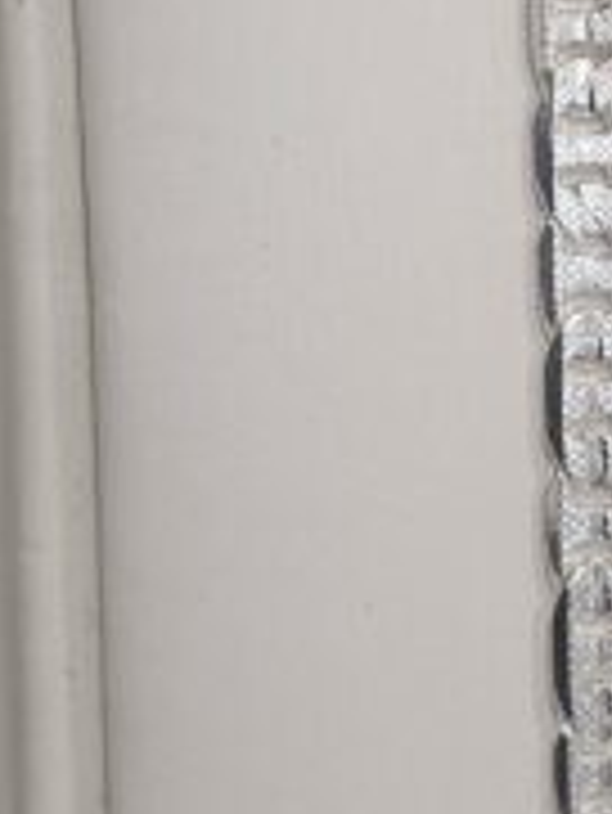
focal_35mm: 130
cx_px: 558
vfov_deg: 15.0
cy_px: 63
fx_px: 3061
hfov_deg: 11.3
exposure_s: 1/100
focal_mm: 5.4
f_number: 1.8
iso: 160
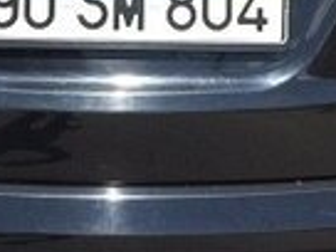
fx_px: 1369
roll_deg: -1.2
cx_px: 32
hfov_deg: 13.9
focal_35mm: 141
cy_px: -85
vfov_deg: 10.3
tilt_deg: -13.1
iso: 32
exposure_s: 1/1244
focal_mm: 4.15
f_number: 2.2
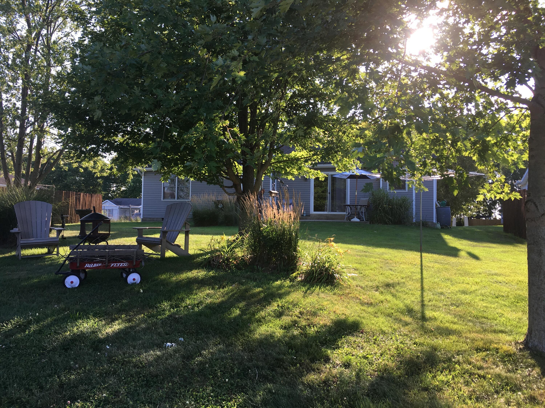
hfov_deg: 61.7
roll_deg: -0.9
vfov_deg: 48.2
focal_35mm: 29
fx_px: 457
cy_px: 204
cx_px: 272
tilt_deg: +4.5
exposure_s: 1/264
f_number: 2.2
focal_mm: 4.15
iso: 25
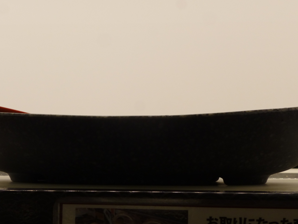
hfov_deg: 19.1
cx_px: 129
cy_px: 112
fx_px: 887
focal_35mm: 103
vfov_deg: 14.4
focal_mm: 11.7
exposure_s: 1/100
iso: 100
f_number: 4.9
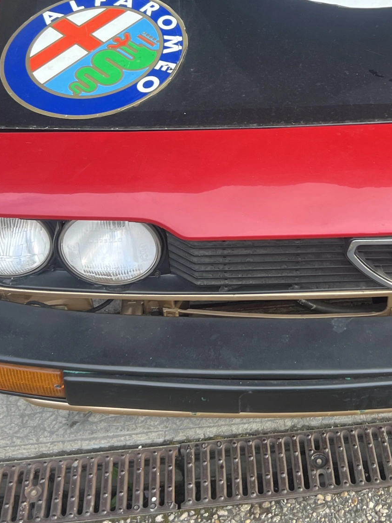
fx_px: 891
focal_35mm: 59
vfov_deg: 31.9
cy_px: 112
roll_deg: -2.8
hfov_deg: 24.4
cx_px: 316
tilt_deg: -34.6
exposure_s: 1/121
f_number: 1.5
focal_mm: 5.7
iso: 50
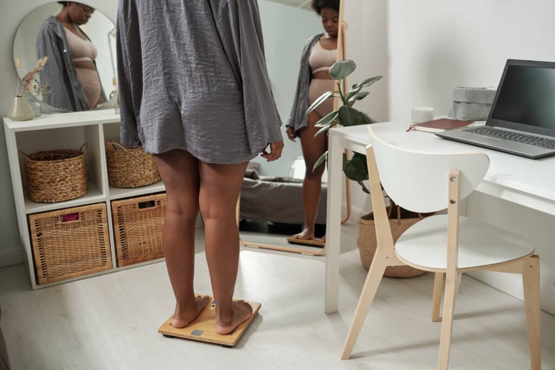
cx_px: 278
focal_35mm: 35
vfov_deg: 37.9
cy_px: 185
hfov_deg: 54.4
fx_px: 540
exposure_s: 1/200
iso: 800
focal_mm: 23
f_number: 2.2
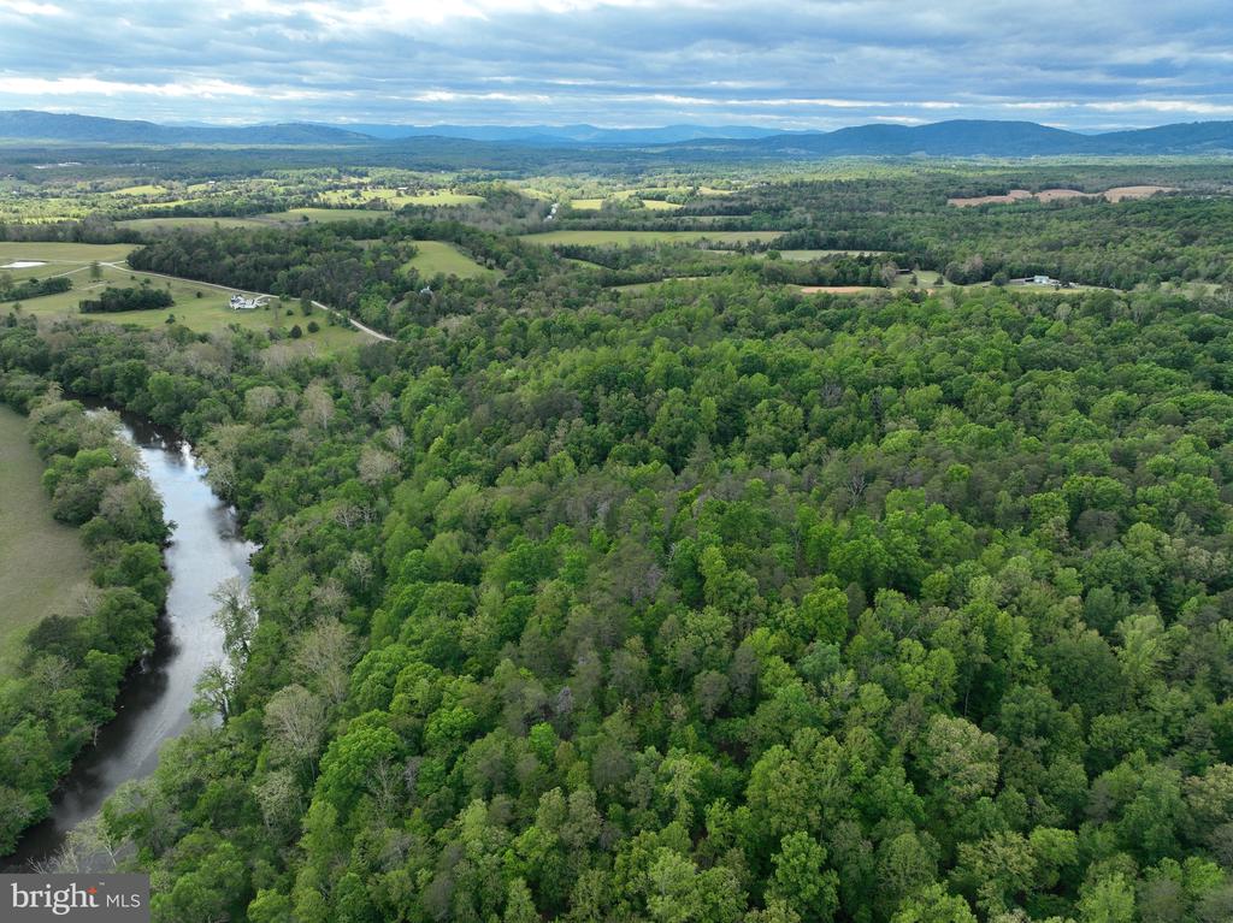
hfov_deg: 71.6
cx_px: 616
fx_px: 854
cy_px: 462
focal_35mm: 24
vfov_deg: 56.8
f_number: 2.8
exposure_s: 1/1000
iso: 220
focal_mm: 12.29
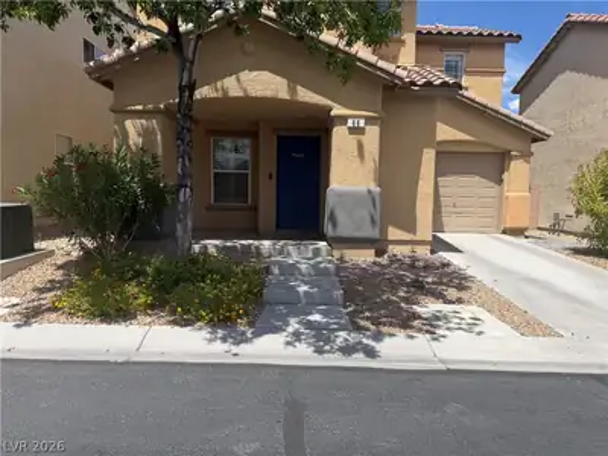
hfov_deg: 71.6
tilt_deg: -4.4
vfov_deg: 56.8
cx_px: 304
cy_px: 228
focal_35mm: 24
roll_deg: -1.4
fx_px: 422
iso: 80
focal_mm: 6.76
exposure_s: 1/4975
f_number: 1.78
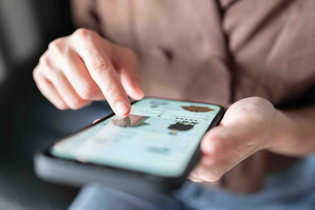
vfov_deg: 37.9
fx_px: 306
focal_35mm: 35
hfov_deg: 54.4
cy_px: 105
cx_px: 158
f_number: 2
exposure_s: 1/50
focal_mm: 35
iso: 400
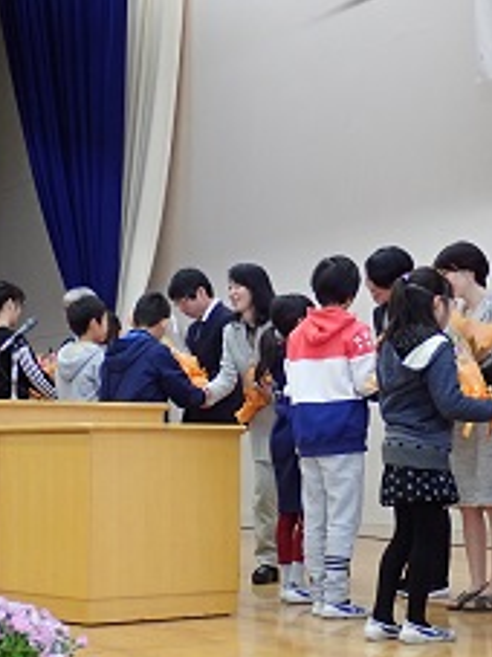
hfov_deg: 20.1
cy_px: 339
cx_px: 284
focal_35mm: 73
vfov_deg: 26.7
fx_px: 1385
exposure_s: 1/50
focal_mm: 8.41
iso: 500
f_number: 3.1
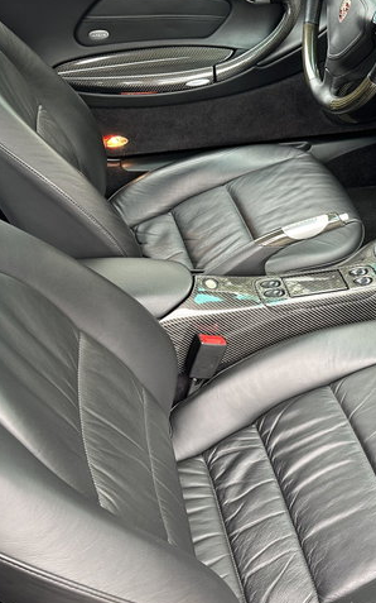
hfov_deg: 30.2
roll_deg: -1.1
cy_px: 307
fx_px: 672
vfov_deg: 48.2
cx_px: 319
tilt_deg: -41.2
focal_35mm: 41
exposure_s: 1/121
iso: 160
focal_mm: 6.86
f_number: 1.78
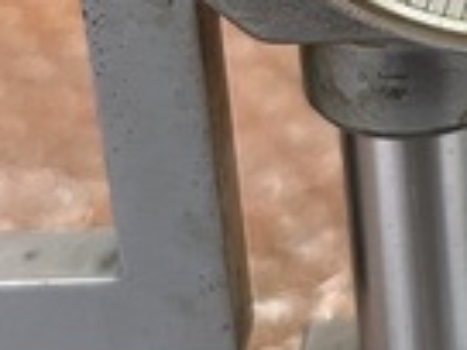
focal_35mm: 122
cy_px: -168
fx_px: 1646
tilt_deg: -23.6
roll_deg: +1.3
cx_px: 608
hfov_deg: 15.4
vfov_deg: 11.6
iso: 125
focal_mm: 5.1
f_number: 1.6
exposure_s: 1/83
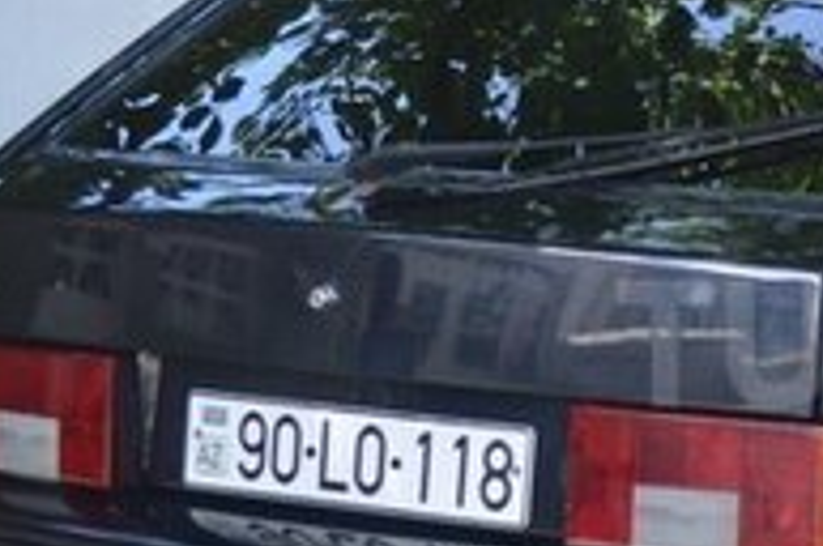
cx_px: 1053
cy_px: 343
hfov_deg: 11.2
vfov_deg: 7.6
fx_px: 4102
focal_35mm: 180
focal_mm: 35
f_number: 5
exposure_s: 1/160
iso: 400
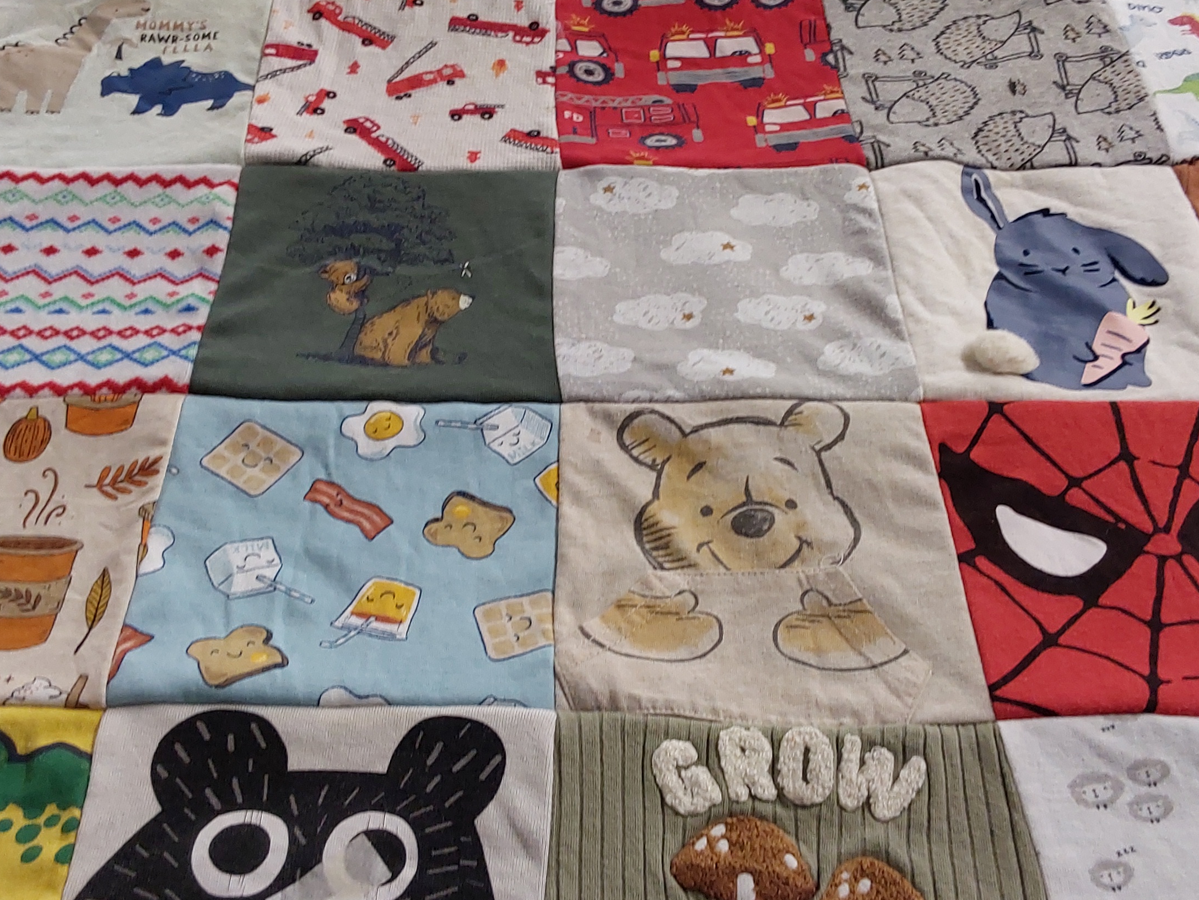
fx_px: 1455
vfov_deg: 34.3
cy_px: 413
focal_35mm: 42
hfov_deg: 44.8
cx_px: 594
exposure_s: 1/50
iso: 80
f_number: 1.9
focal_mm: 2.91
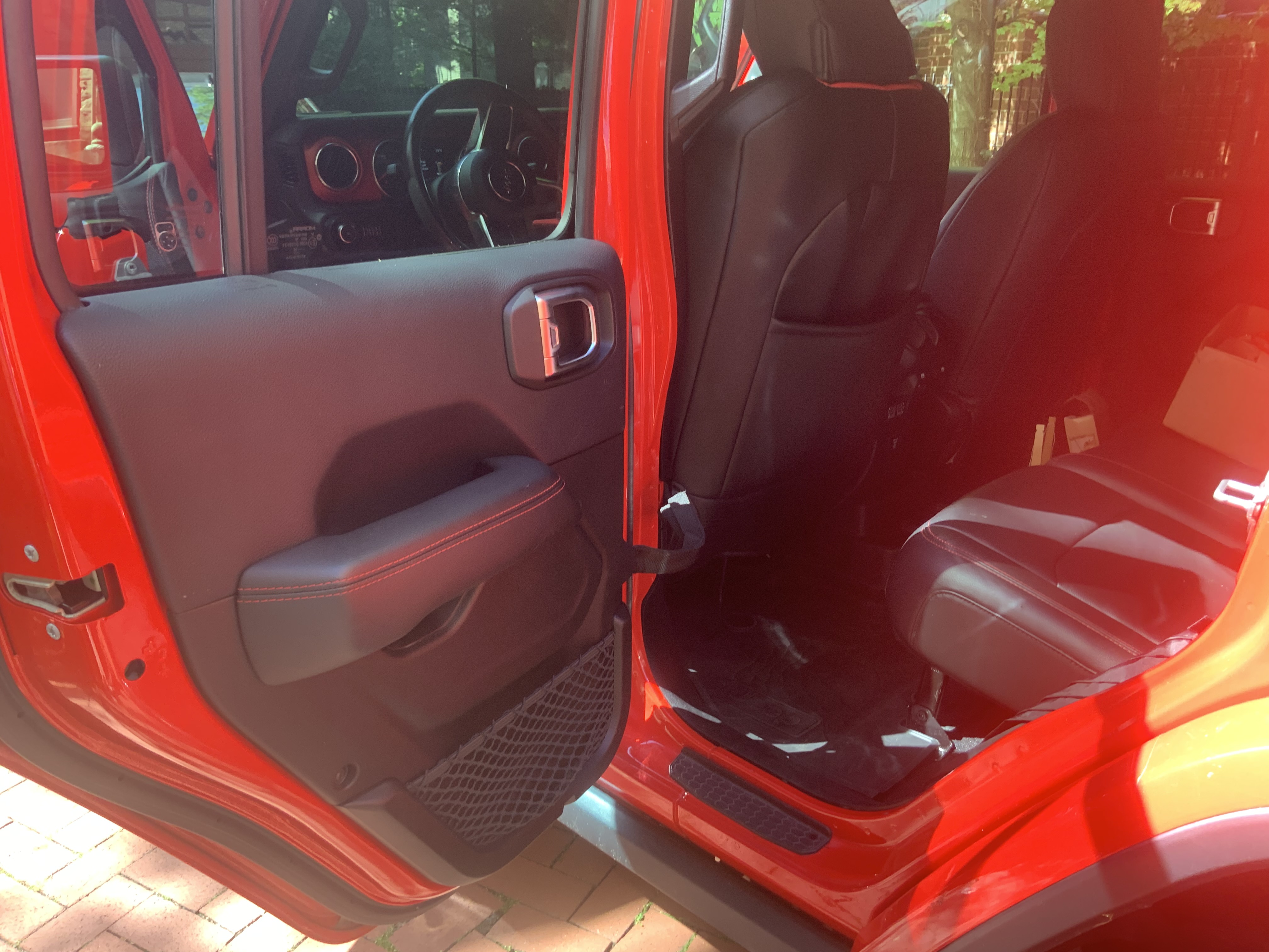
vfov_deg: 48.2
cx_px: 634
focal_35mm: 29
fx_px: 1063
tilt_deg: -20.4
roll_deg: -2.7
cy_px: 476
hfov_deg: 61.7
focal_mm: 3
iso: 64
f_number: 1.8
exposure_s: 1/103
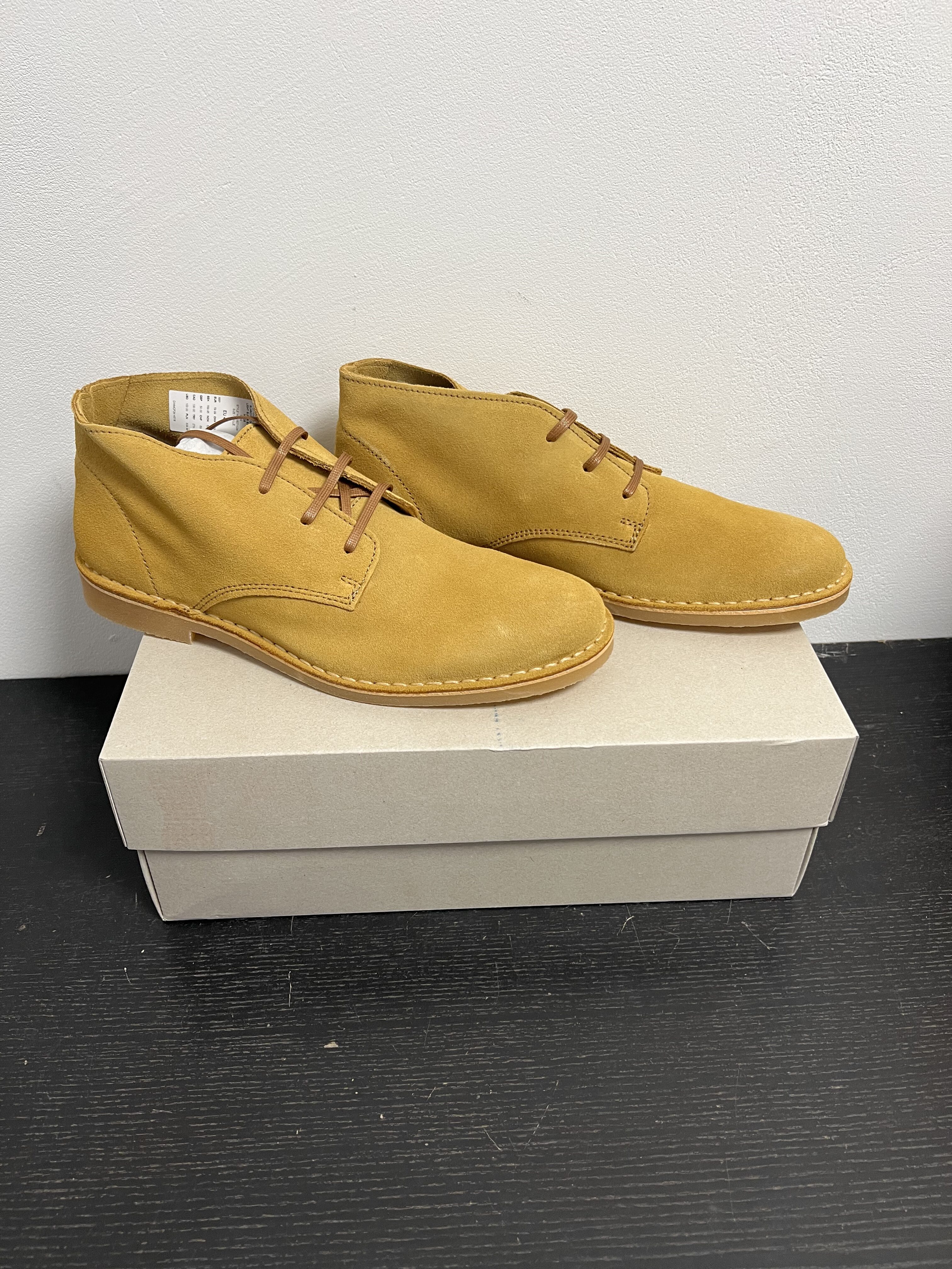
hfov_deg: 53.1
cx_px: 476
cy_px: 634
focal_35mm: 26
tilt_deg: -36.8
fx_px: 953
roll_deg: +0.1
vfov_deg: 67.3
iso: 64
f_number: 1.5
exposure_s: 1/50
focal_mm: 5.7
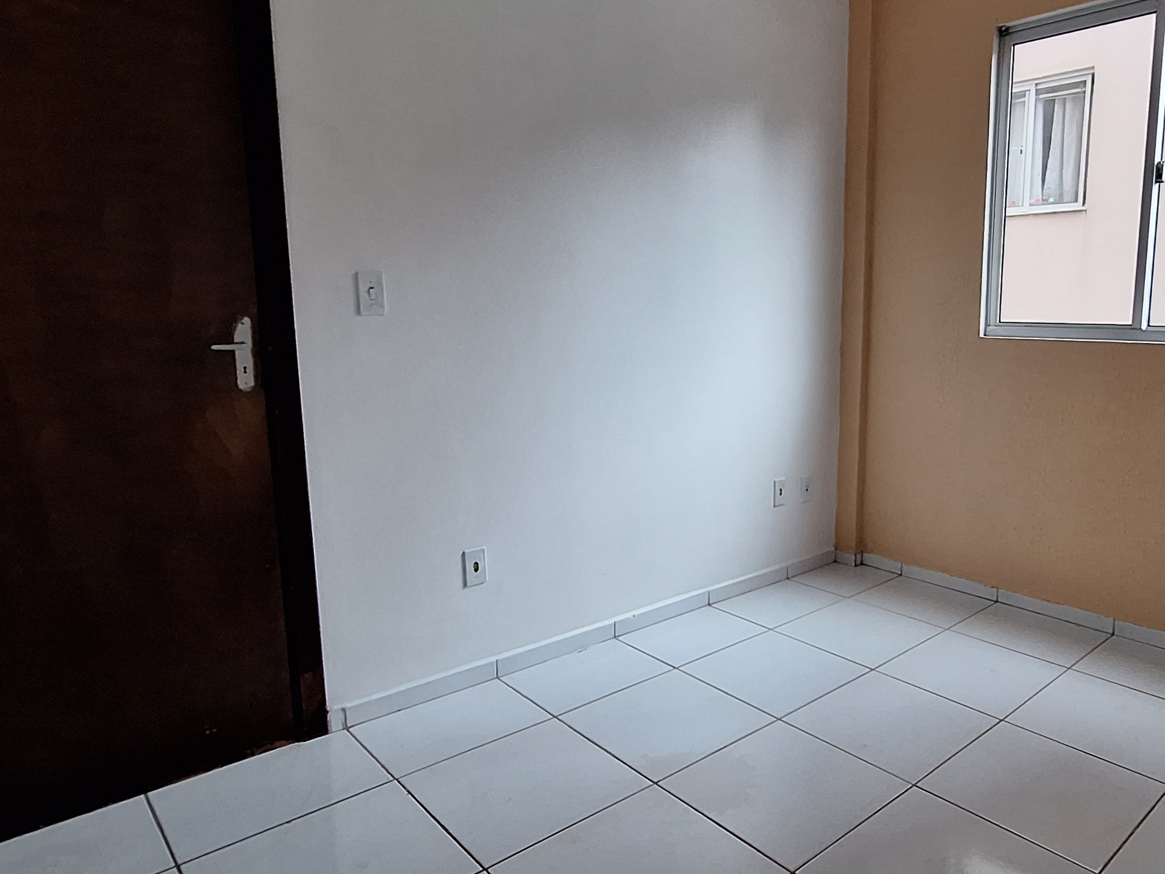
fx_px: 774
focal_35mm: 23
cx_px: 753
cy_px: 444
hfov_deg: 72.2
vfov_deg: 58.9
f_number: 2.2
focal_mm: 1.74
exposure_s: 1/50
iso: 200
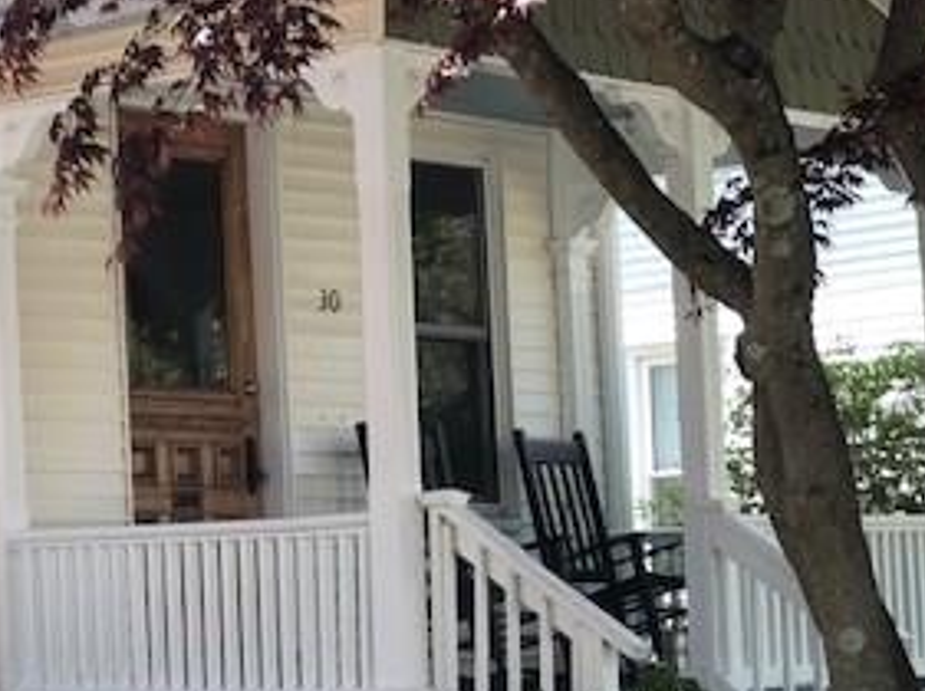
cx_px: 230
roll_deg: +1.9
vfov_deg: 11.3
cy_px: 553
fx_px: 3469
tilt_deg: +0.5
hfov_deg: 15.1
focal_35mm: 130
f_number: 2.8
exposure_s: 1/120
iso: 32
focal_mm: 6.6
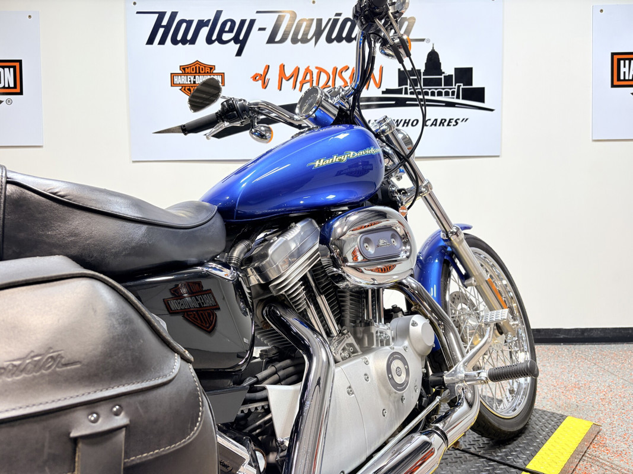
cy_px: 237
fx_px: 475
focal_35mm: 26
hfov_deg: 67.3
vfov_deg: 53.1
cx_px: 316
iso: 50
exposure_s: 1/120
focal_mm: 5.96
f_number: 1.6
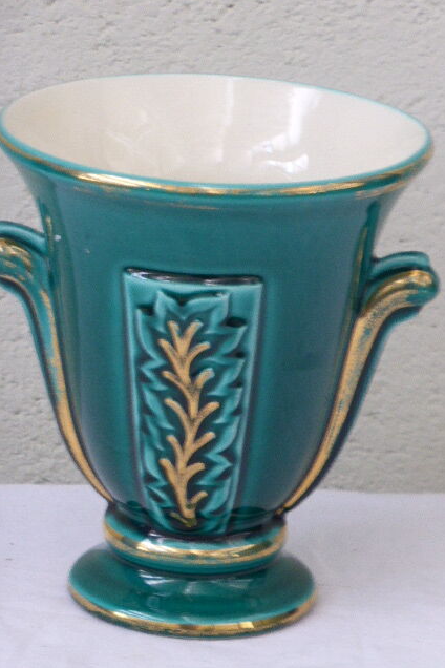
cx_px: 199
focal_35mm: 247
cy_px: 334
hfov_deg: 5.6
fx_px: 4579
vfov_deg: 8.3
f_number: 5.6
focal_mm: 38.2
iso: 400
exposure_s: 1/8
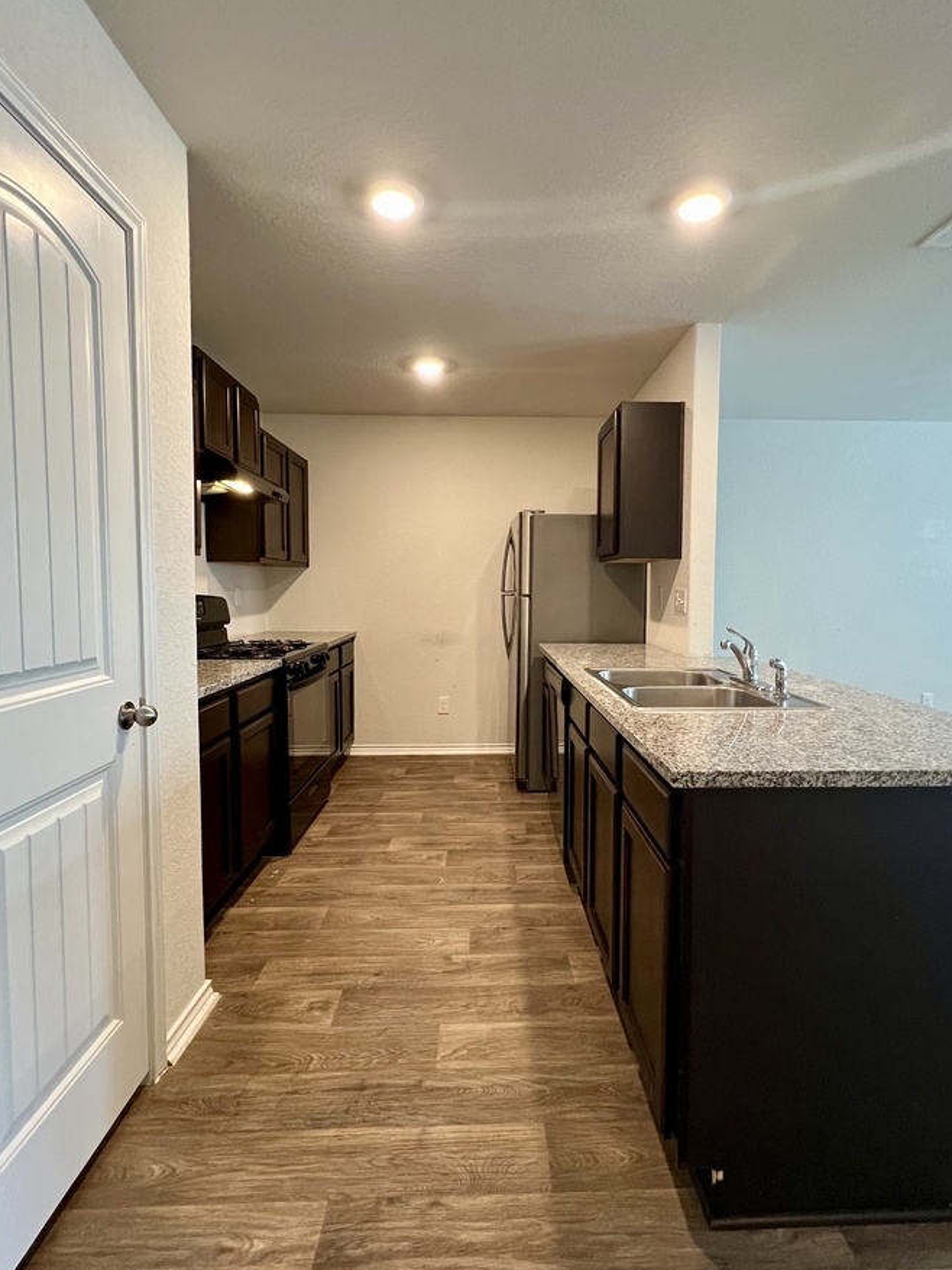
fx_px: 587
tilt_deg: -3.4
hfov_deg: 78.0
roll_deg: -0.6
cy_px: 626
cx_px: 501
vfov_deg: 94.5
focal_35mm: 16
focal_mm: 1.57
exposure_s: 1/60
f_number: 1.8
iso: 400
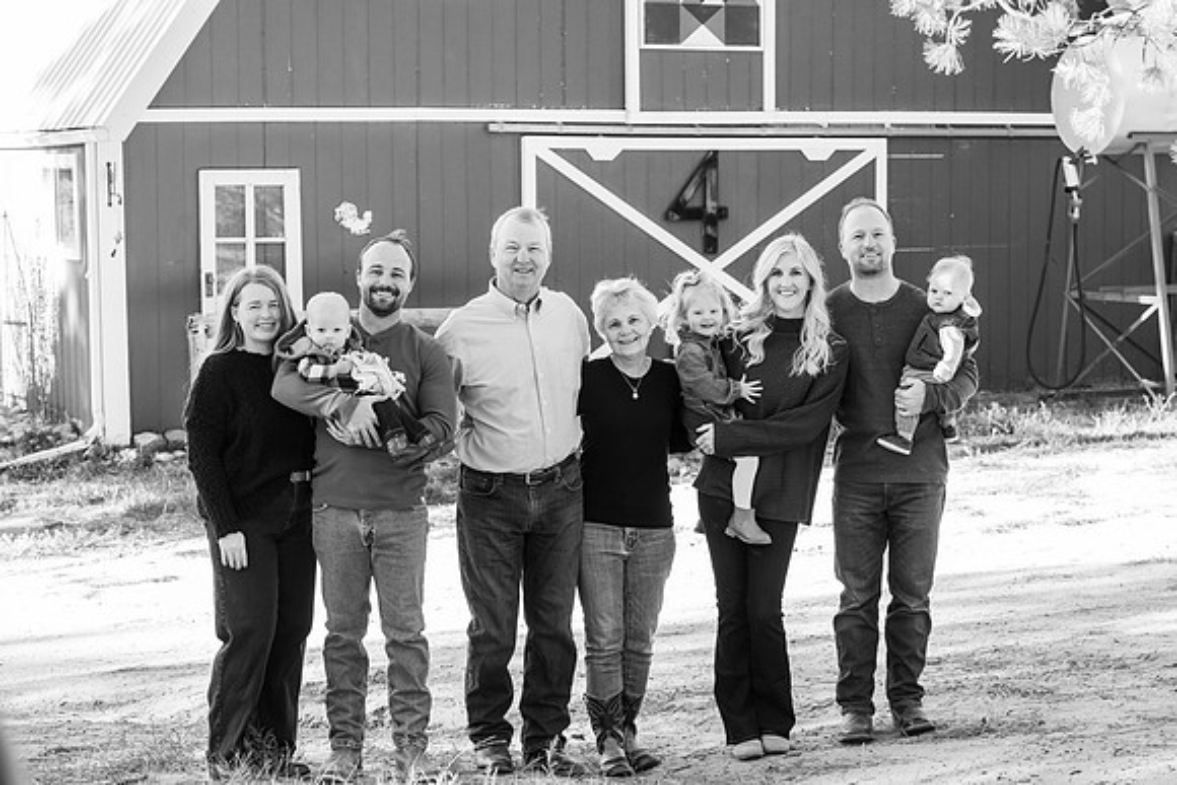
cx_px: 588
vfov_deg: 19.5
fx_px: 2289
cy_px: 392
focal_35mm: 70
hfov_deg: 28.8
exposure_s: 1/320
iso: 1600
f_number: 6.3
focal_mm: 70
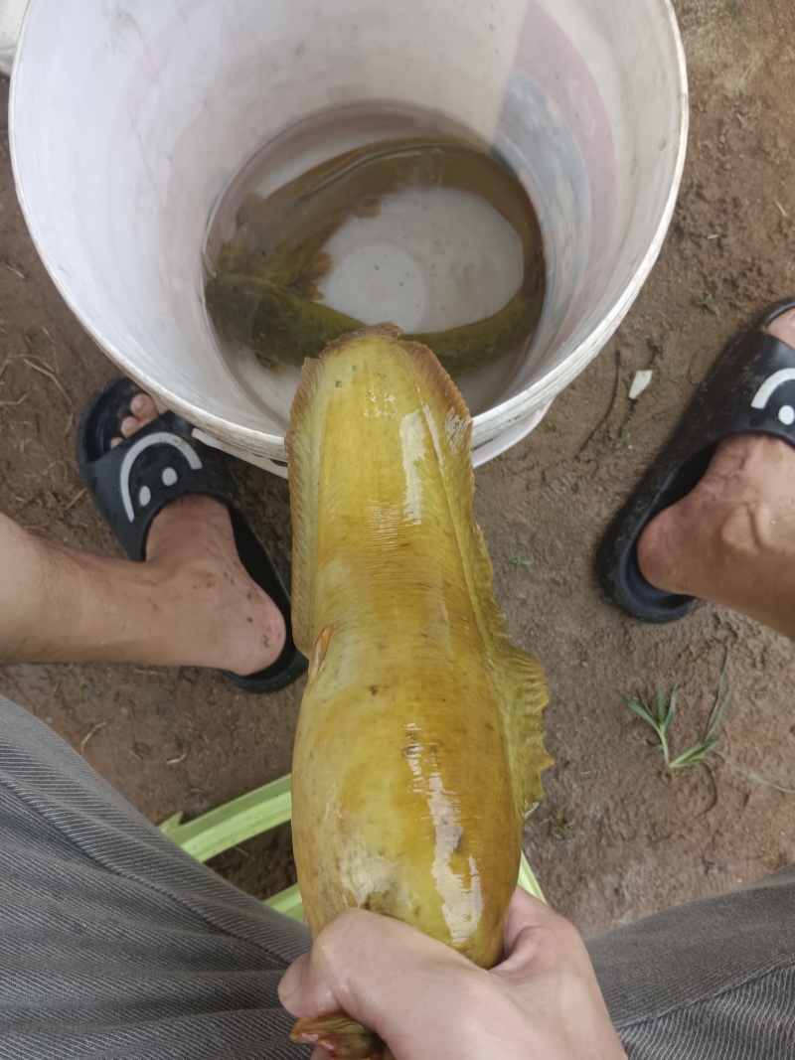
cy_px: 530
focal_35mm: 26
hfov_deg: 53.1
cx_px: 398
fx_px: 796
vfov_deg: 67.3
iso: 151
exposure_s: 1/100
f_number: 1.8
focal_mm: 3.96
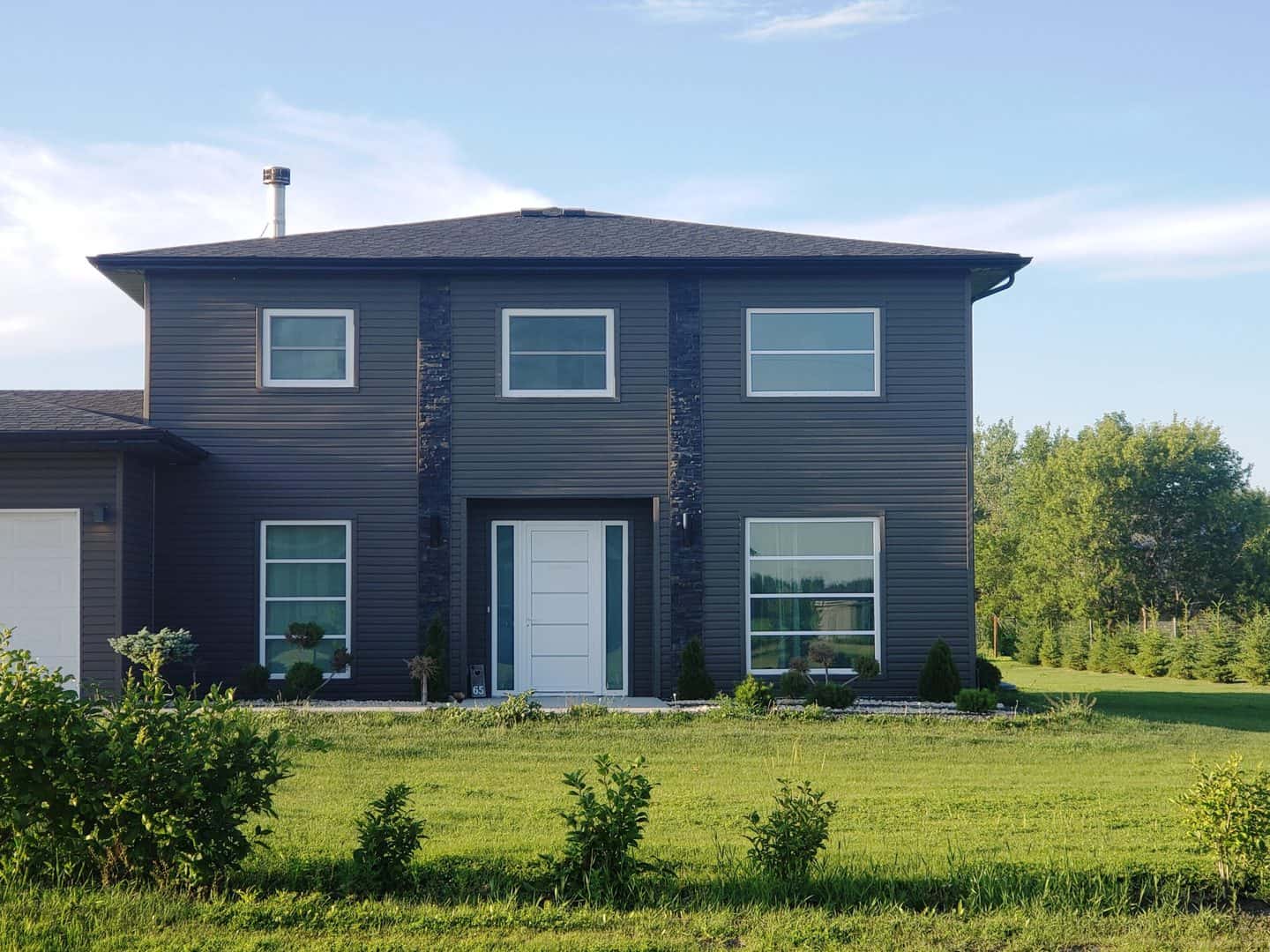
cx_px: 635
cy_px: 476
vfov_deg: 28.0
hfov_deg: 36.8
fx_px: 1908
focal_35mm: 52
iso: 32
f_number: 2.4
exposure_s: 1/237
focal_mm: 6
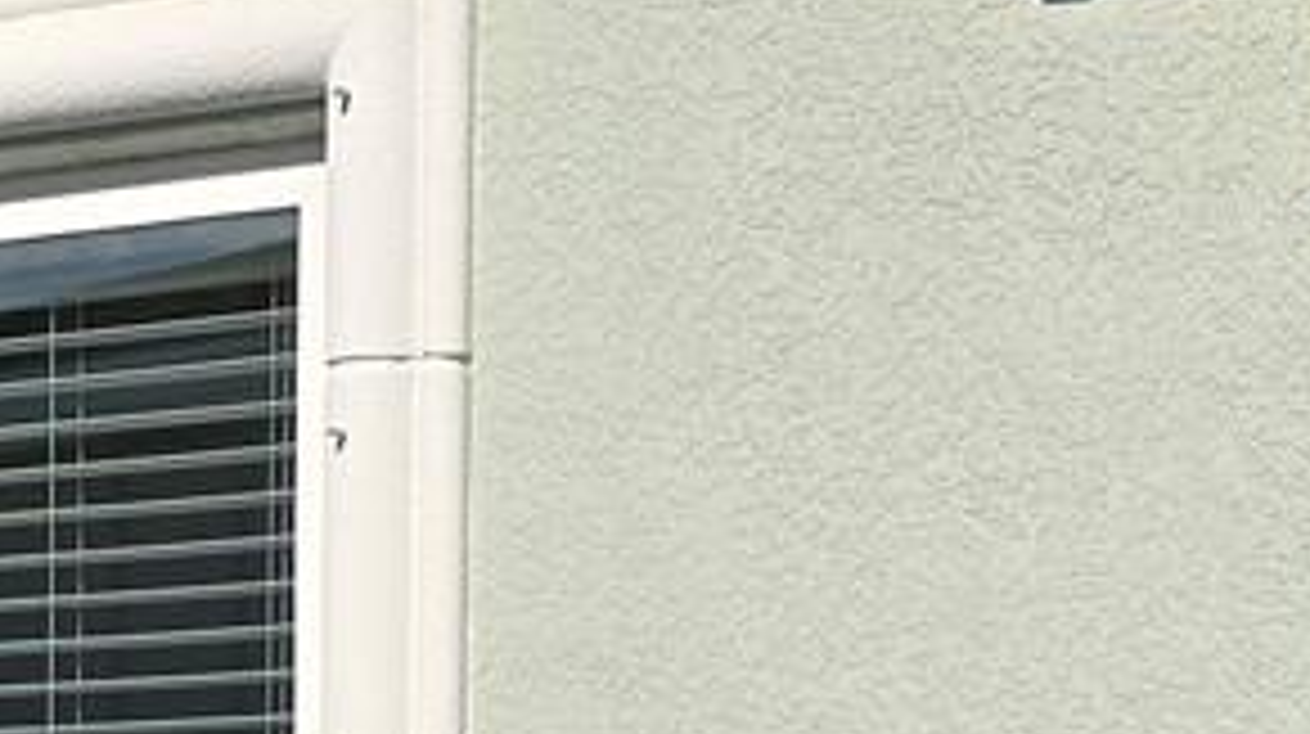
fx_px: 4789
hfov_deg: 15.3
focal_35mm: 138
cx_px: 63
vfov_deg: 8.3
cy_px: 1450
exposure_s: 1/1108
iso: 12
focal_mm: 6.3
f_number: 1.7
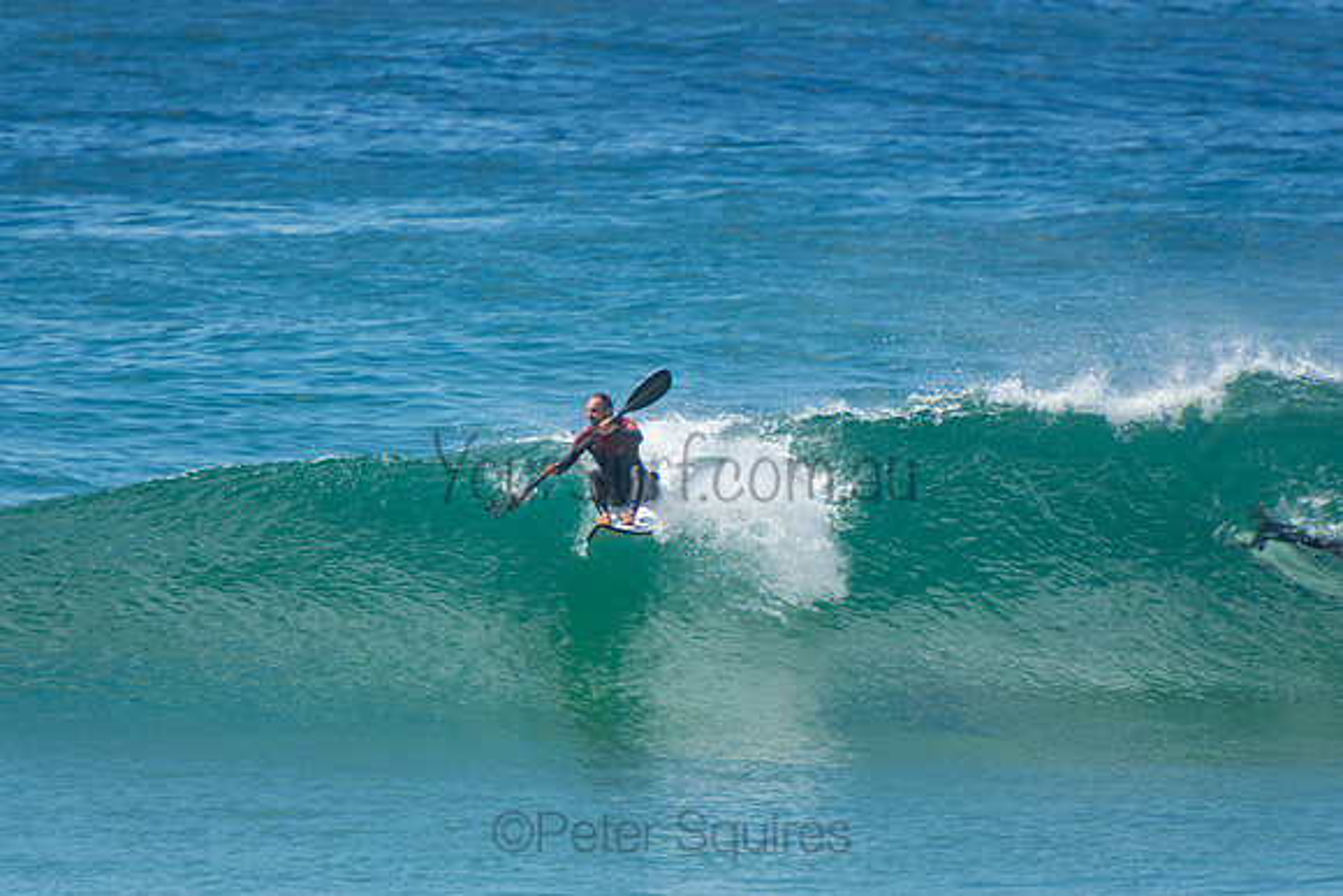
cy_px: 448
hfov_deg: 3.4
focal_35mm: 600
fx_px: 22388
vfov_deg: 2.3
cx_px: 672
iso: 250
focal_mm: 400
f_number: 5.6
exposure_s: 1/1250
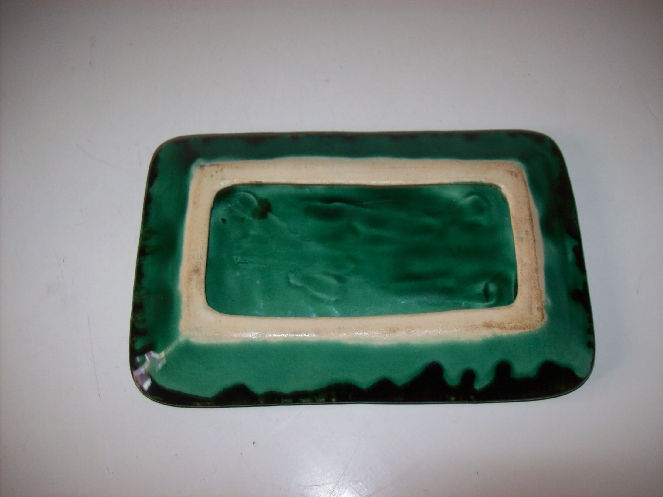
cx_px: 332
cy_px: 248
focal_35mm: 36
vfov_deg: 39.6
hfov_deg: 51.4
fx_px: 689
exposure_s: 1/64
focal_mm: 6
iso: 80
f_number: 2.7
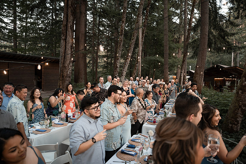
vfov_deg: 53.2
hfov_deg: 73.7
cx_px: 123
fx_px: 164
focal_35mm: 24
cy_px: 82
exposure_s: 1/400
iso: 800
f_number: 2.8
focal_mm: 24
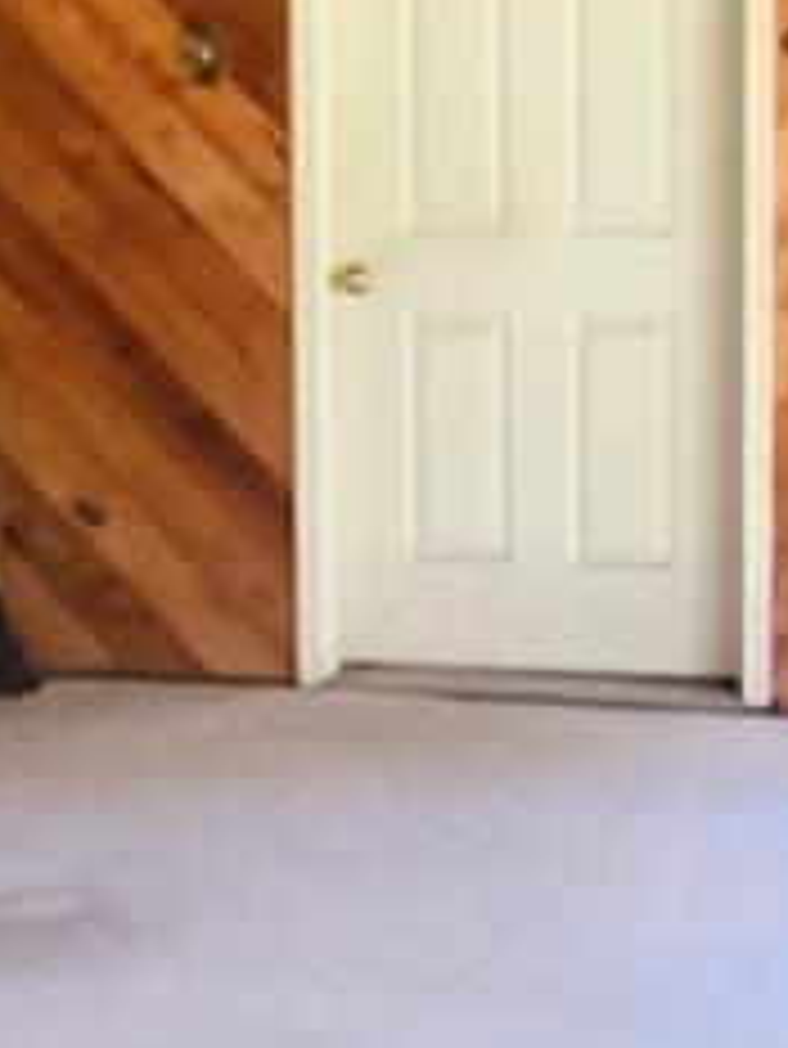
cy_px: 310
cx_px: 491
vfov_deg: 19.2
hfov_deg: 14.5
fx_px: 3093
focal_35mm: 102
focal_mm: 3.3
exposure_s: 1/40
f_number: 2.4
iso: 250
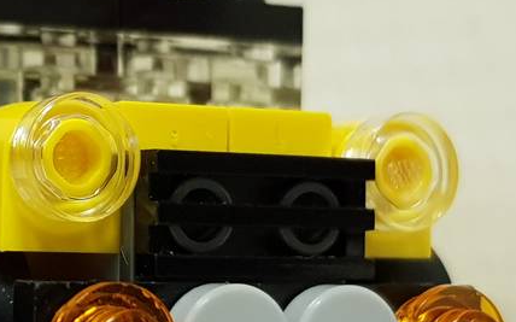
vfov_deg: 22.3
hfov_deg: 33.5
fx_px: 815
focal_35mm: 58
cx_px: 64
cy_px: 180
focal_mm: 4.3
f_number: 1.7
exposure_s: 1/33
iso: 200
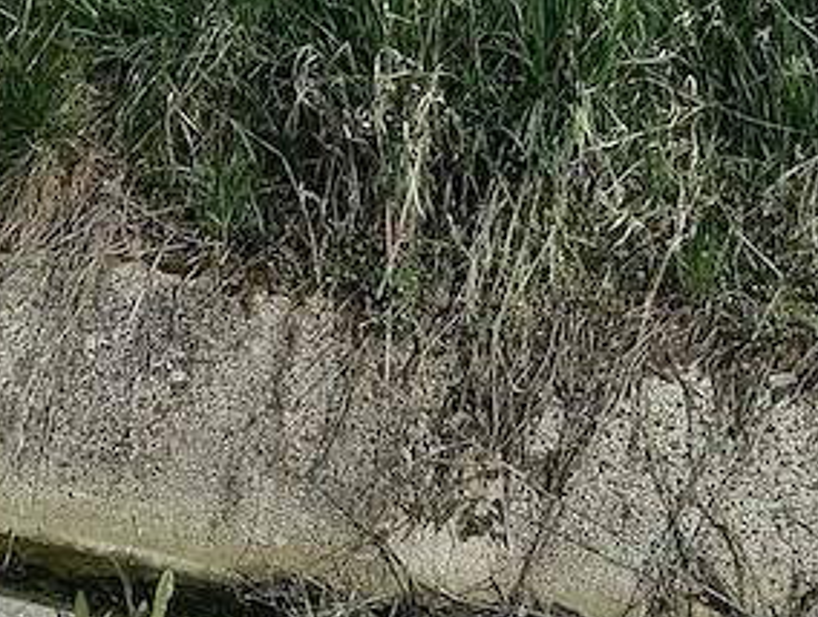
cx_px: 337
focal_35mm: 95
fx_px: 2249
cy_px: -353
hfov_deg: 20.6
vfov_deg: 14.4
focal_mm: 3.98
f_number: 1.8
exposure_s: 1/613
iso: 64
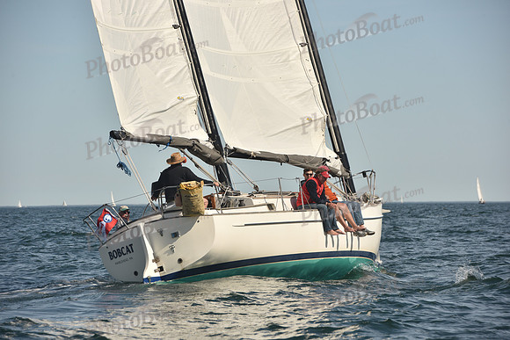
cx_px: 255
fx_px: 2834
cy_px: 170
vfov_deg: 6.9
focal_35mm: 200
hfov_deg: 10.3
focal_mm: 200
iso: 250
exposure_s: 1/640
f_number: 9
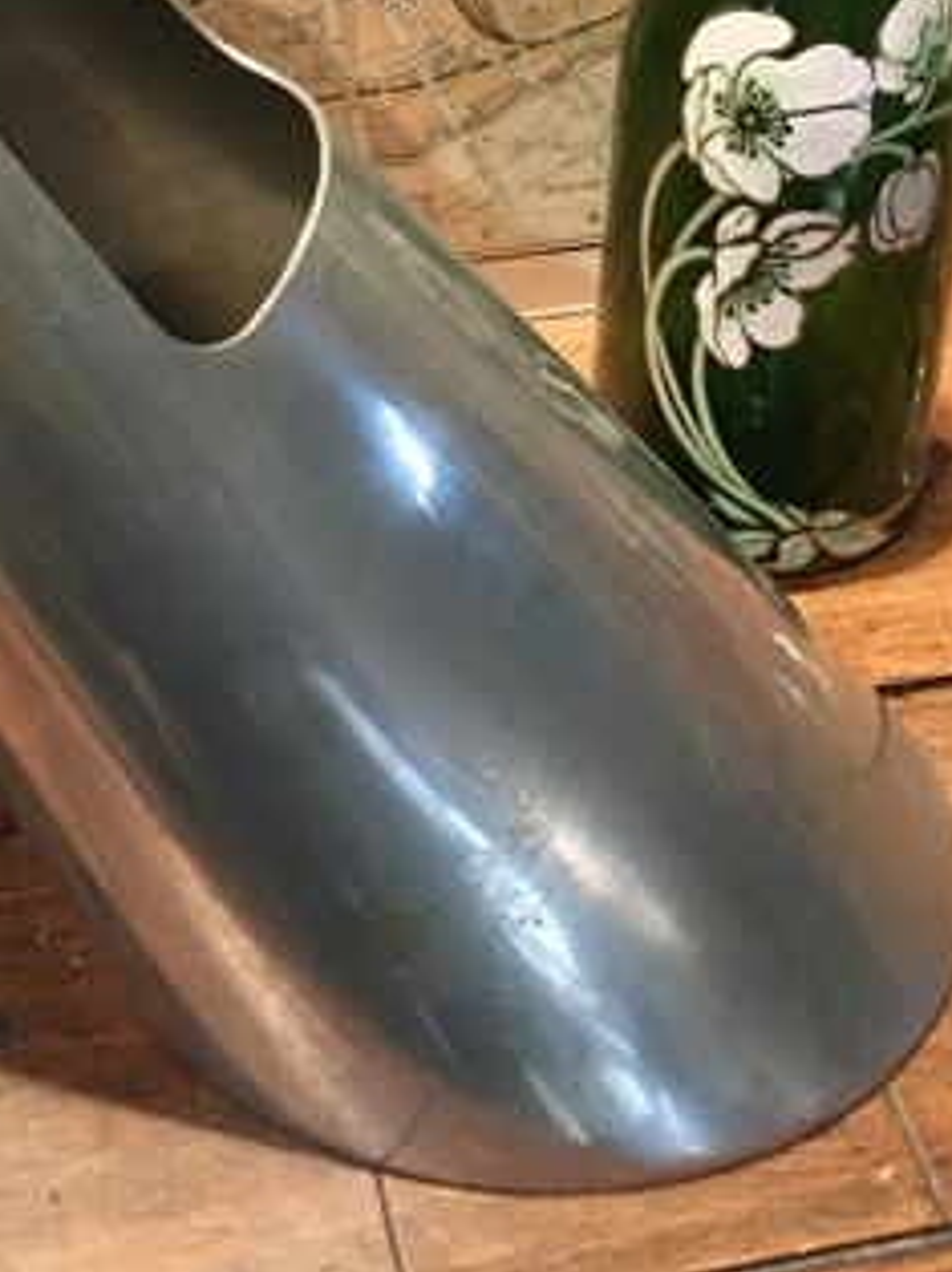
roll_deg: -2.4
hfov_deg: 19.8
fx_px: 2717
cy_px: -215
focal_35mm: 74
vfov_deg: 24.2
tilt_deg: -30.7
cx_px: 369
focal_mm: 4.15
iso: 200
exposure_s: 1/25
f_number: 2.2
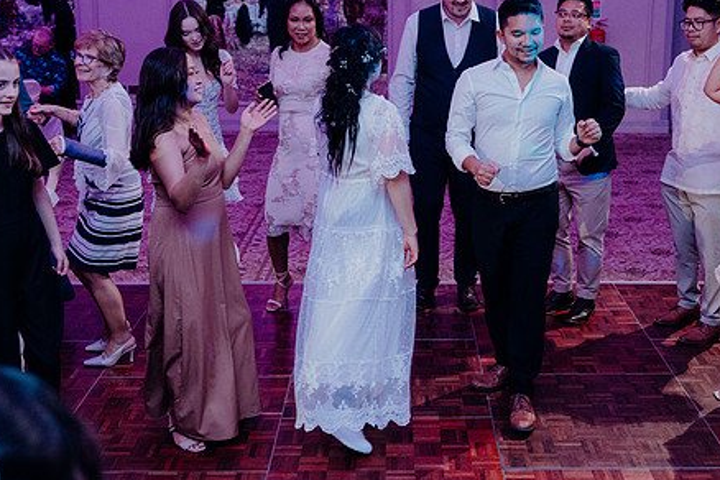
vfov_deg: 27.4
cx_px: 401
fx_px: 980
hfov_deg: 40.3
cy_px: 172
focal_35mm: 49
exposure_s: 1/160
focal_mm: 37
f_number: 3.5
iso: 3200
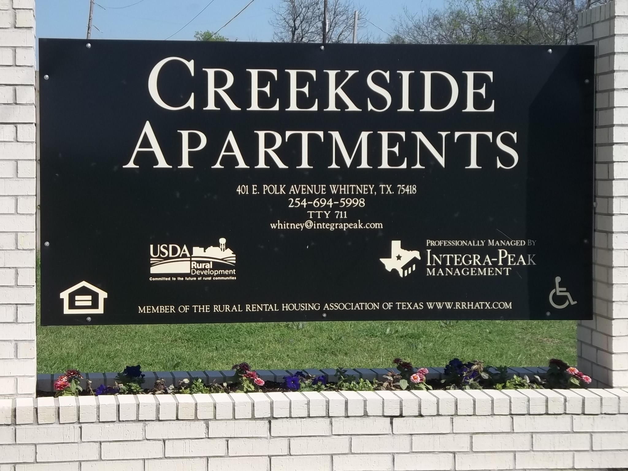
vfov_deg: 13.7
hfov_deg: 18.2
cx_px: 314
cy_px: 236
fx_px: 1959
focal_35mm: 108
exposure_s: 1/640
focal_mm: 19.6
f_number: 5
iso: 80
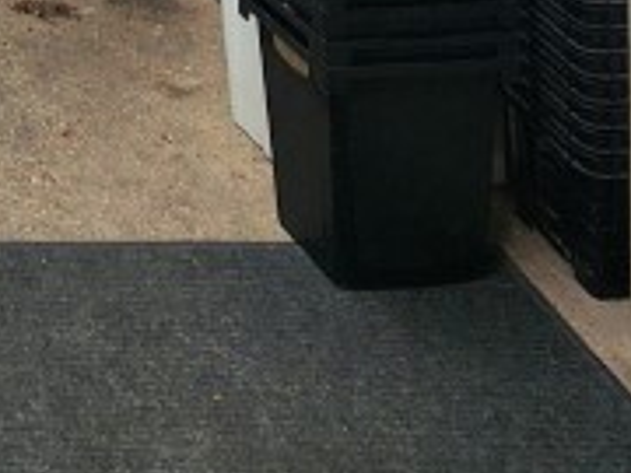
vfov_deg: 12.9
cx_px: -428
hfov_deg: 20.5
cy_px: -774
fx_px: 1349
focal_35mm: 74
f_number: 2.2
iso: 160
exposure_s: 1/60
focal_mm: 2.2
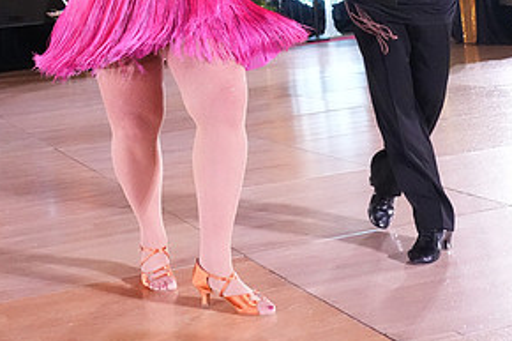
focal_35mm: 72
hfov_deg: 28.0
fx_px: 1023
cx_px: 209
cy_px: -67
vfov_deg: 18.0
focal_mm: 24
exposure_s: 1/400
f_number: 5
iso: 8000
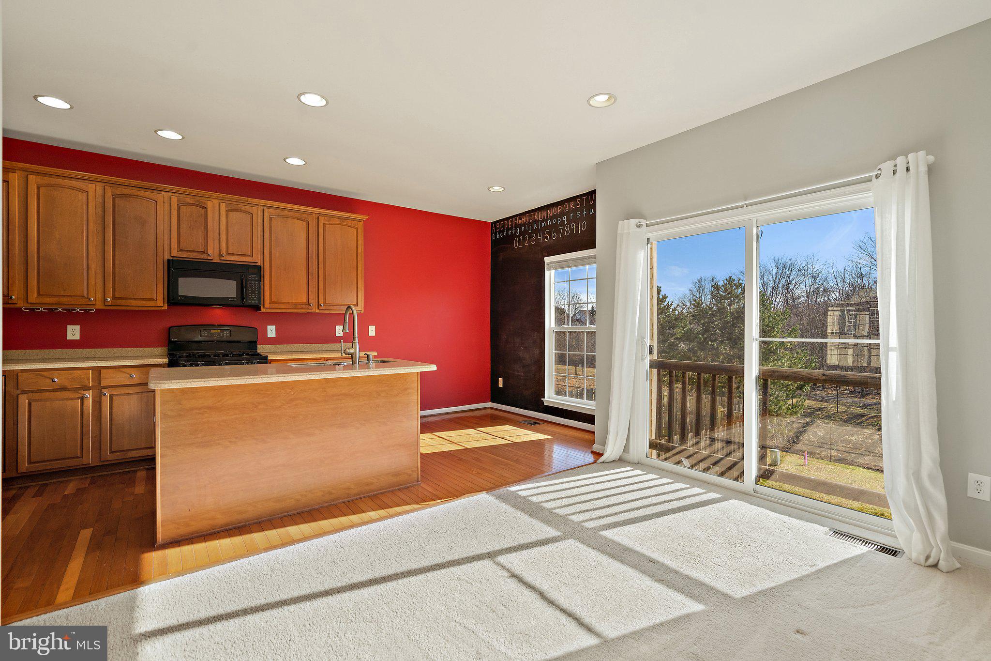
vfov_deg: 73.7
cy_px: 330
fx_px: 440
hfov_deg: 96.7
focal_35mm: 16
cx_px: 496
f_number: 8
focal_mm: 16
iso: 400
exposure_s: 1/100
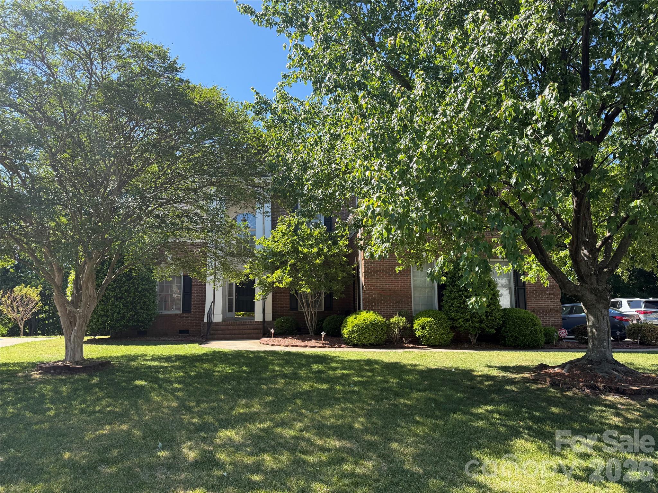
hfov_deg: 71.6
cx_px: 329
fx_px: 456
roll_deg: +1.3
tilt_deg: +9.1
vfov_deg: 56.8
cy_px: 246
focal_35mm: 24
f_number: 1.78
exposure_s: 1/1437
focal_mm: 6.76
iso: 100
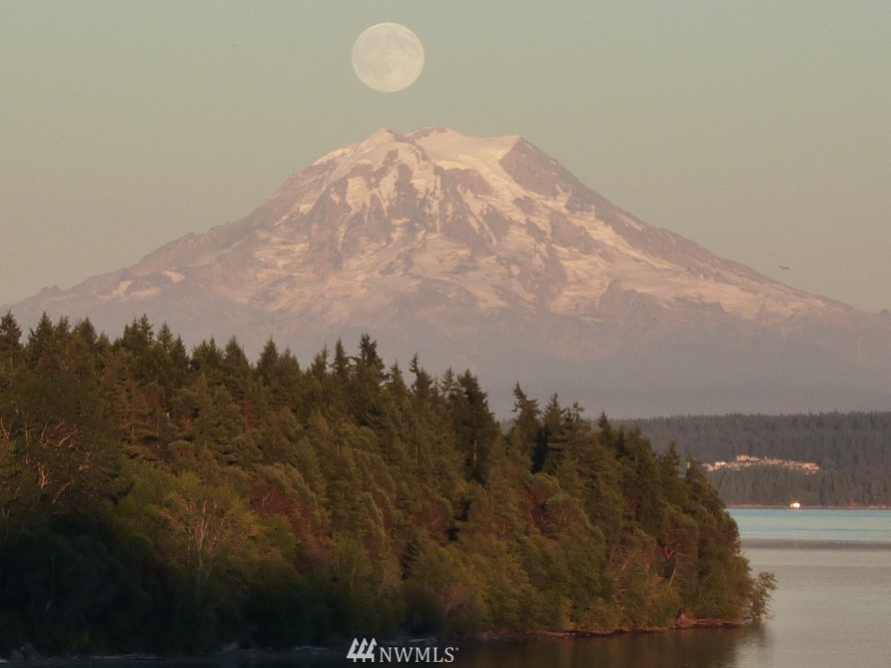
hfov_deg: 6.5
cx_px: 403
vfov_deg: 4.9
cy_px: 305
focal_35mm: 303
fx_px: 7799
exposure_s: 1/200
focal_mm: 24.1
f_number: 4.5
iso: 125
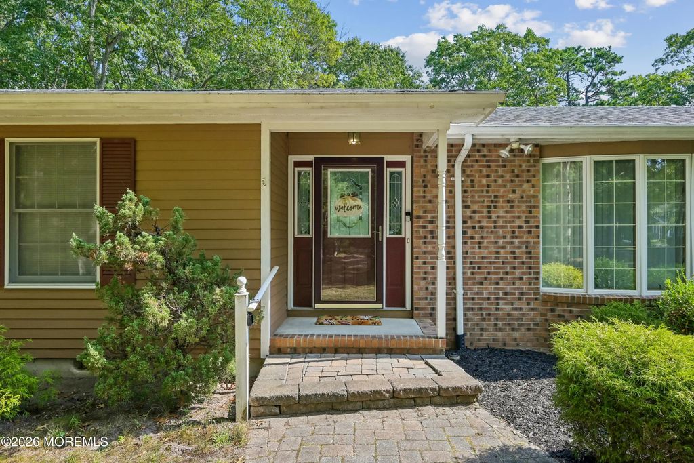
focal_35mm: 22
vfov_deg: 58.4
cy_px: 232
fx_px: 415
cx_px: 347
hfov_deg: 79.9
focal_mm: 21.5
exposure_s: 1/200
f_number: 11
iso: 400
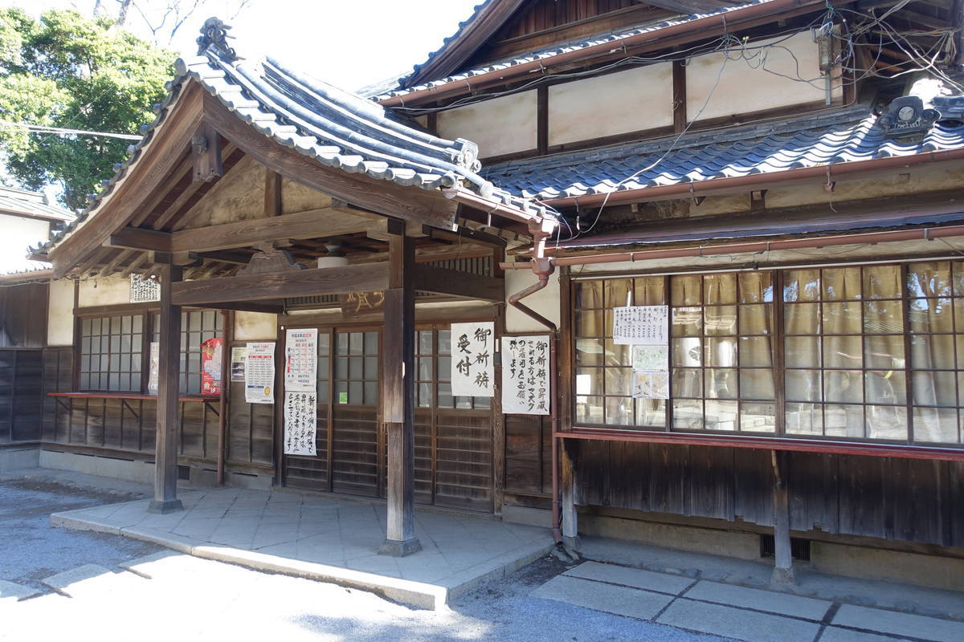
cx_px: 482
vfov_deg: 46.4
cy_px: 321
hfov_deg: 65.5
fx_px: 750
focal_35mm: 28
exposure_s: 1/125
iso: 125
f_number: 2.8
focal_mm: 10.24
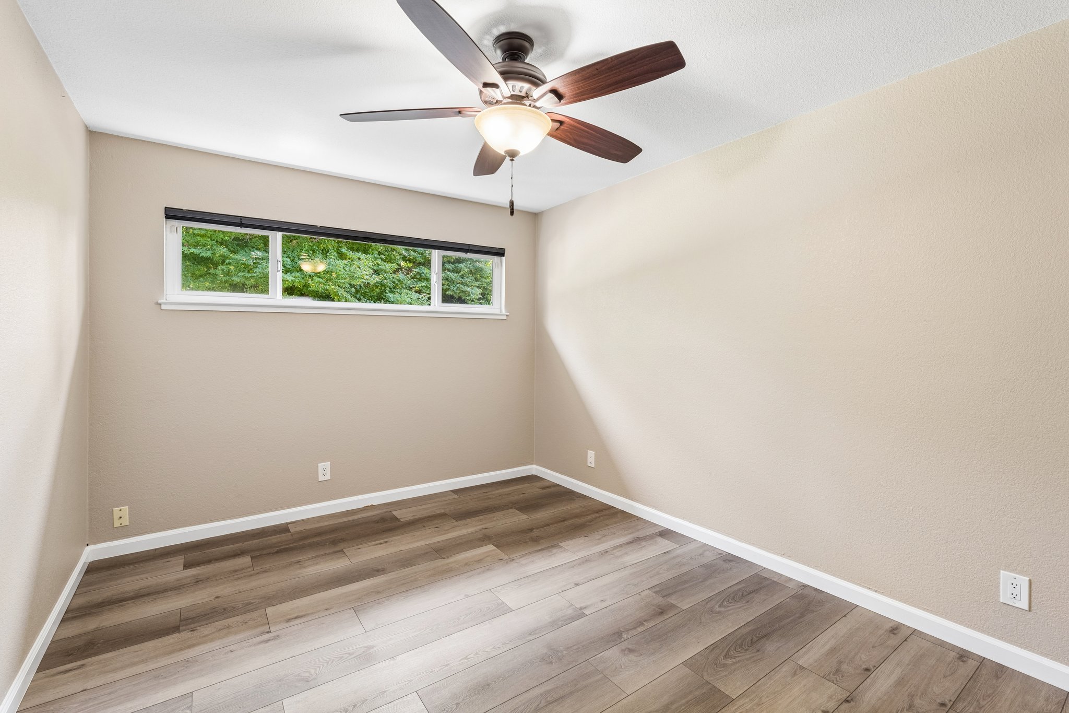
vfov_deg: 73.7
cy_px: 356
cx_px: 534
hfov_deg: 96.7
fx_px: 475
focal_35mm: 16
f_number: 8
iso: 400
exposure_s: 1/5
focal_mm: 16
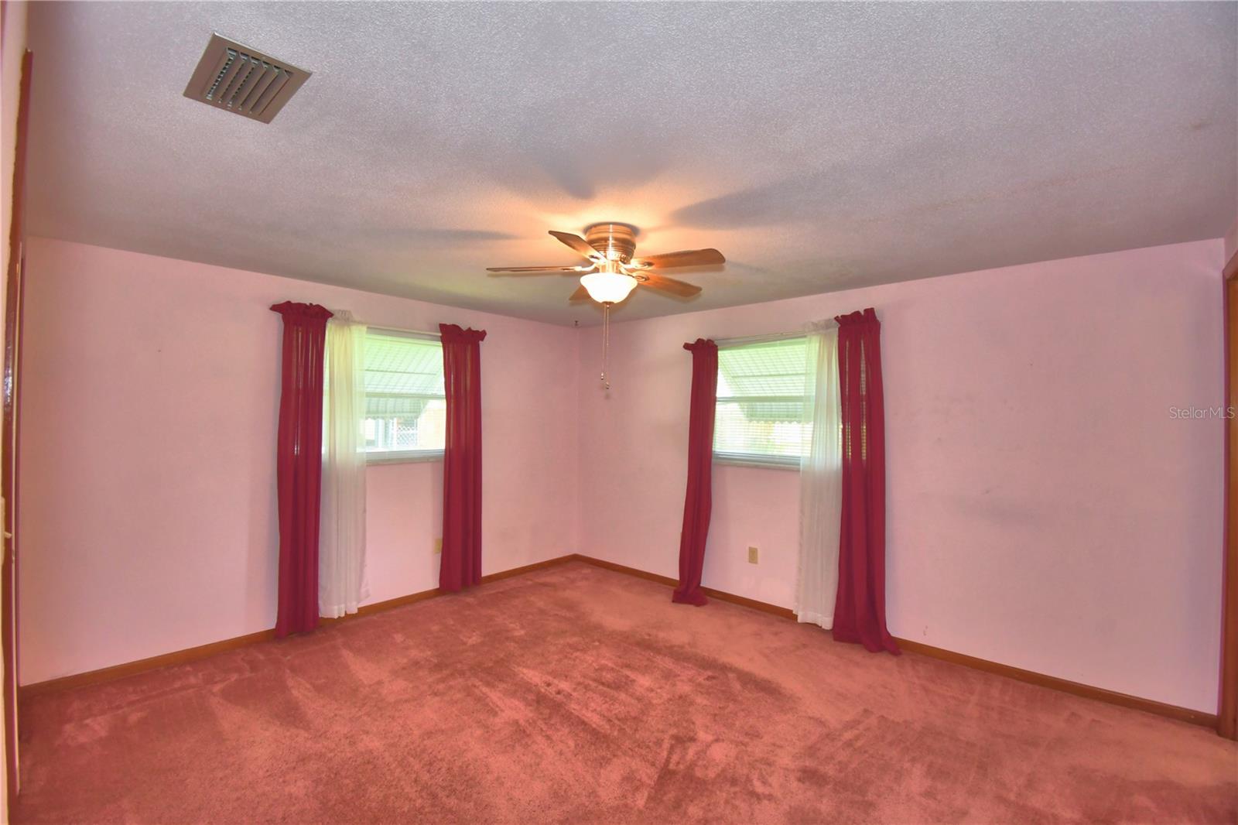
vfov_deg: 77.3
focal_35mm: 15
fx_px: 516
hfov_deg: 100.4
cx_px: 619
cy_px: 412
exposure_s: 1/30
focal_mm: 10
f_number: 4.5
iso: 640
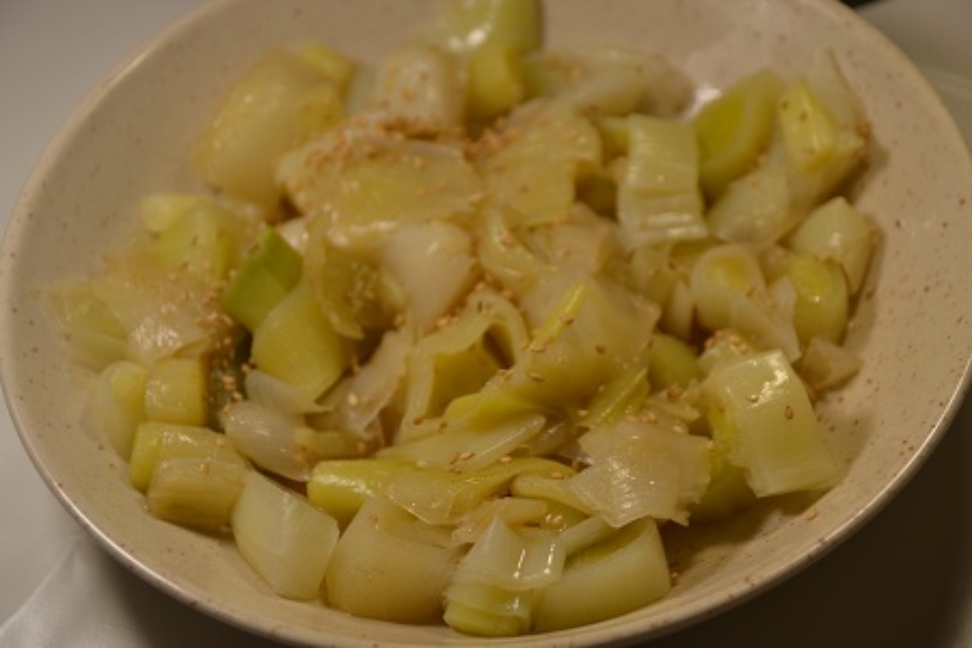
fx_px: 2430
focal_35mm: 90
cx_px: 486
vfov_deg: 15.2
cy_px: 324
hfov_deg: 22.6
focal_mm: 60
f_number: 5
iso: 100
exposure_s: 1/200
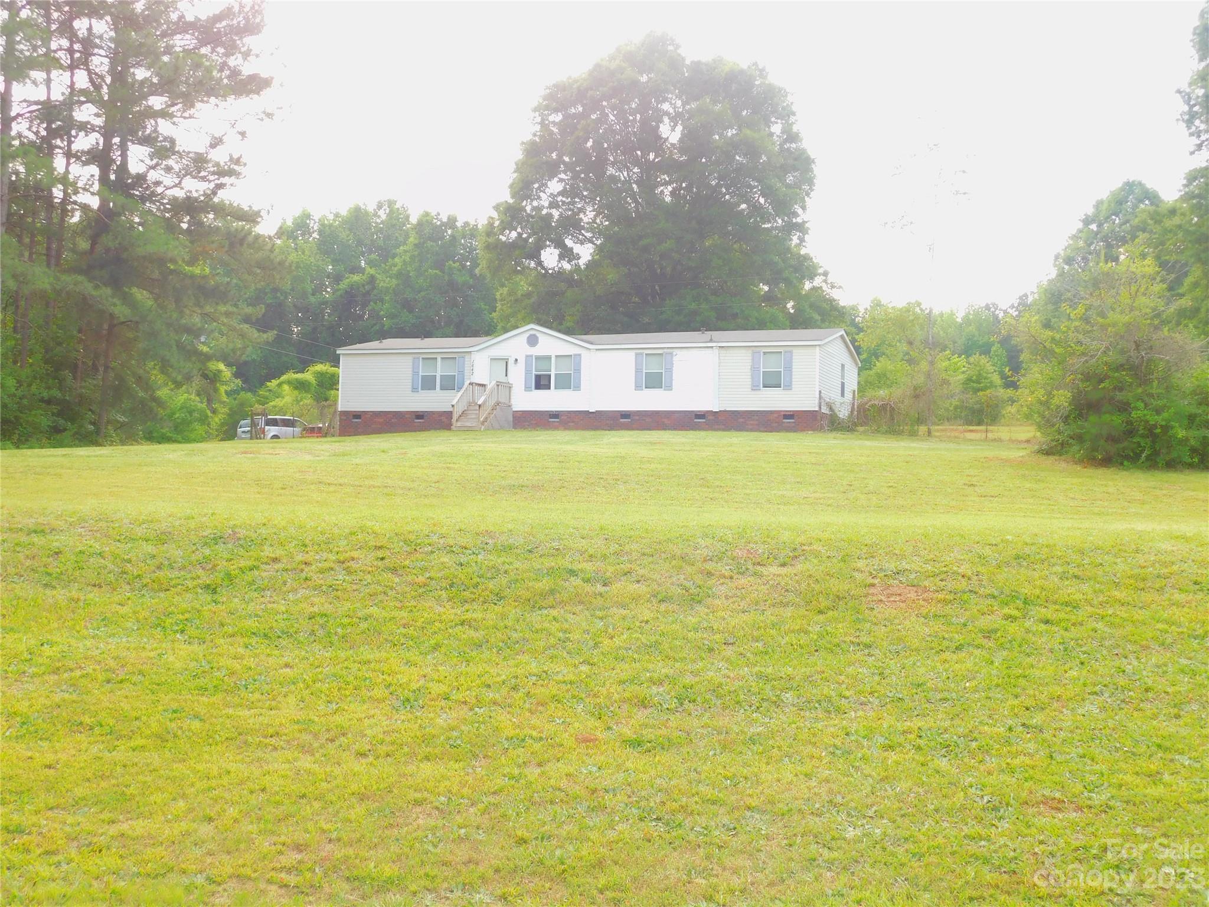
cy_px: 454
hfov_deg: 51.4
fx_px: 1257
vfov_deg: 39.7
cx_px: 604
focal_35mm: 36
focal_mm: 6.3
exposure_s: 1/100
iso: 125
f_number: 3.5
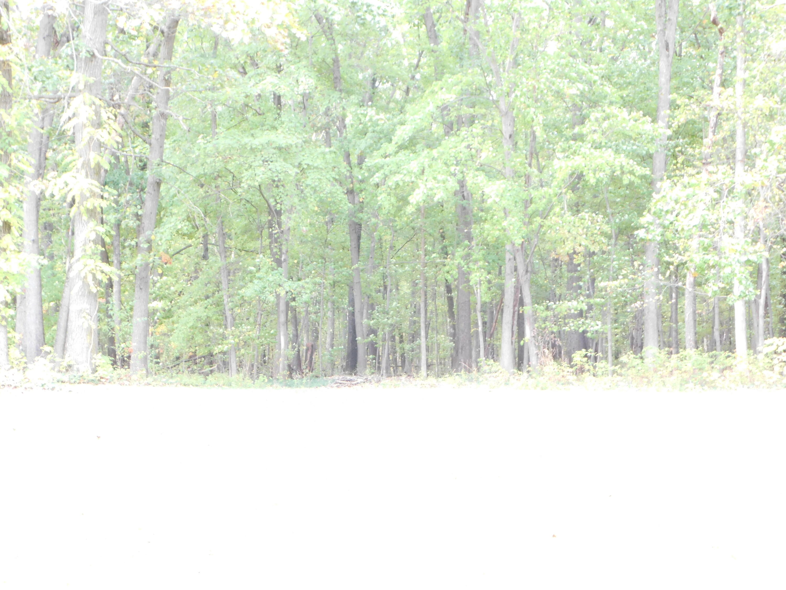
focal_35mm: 51
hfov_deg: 37.5
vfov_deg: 28.6
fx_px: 1158
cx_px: 393
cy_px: 295
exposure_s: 1/25
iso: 400
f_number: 3.8
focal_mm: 9
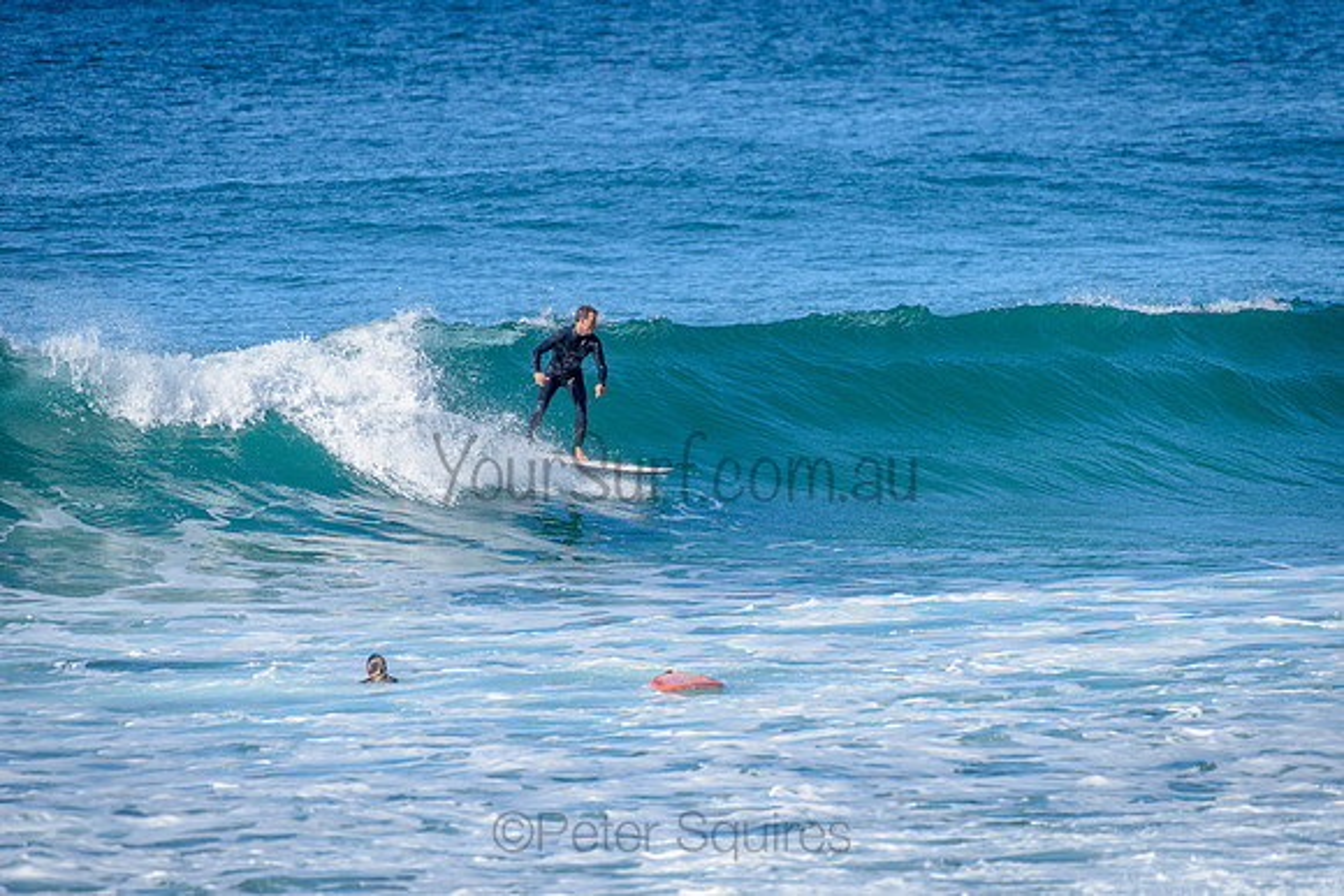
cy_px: 448
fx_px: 18670
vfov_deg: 2.8
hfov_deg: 4.1
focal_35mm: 500
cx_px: 672
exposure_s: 1/2000
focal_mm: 500
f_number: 5.6
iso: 200
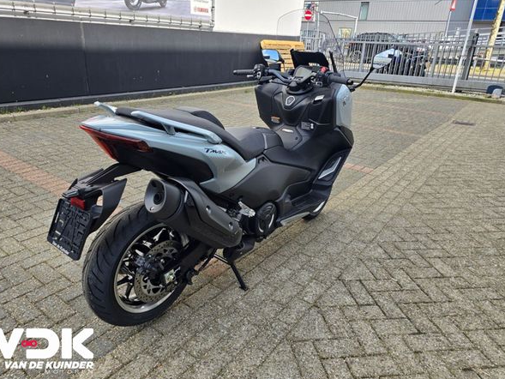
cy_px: 186
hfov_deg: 69.3
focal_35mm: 25
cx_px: 236
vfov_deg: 54.9
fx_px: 365
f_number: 1.7
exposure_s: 1/384
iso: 12
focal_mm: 6.3
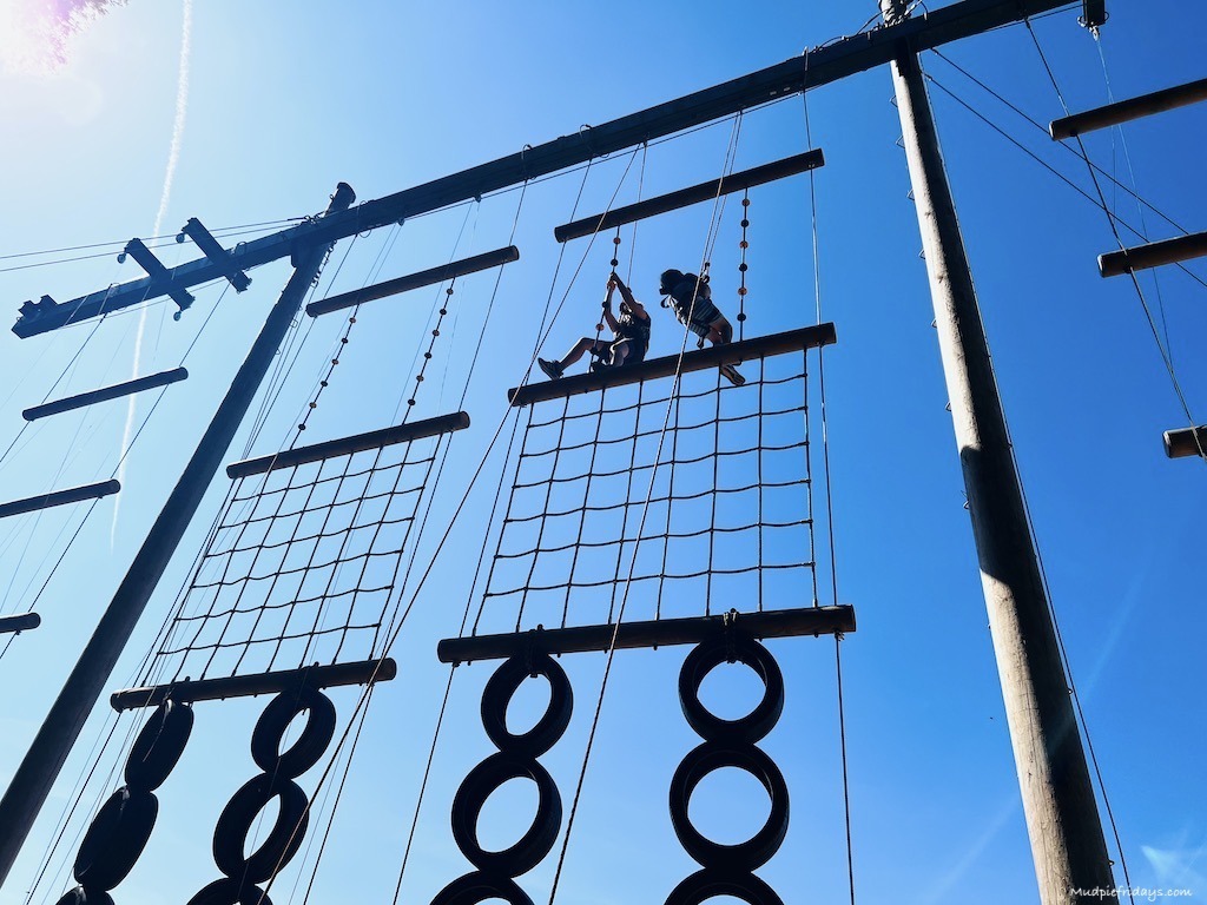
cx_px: 604
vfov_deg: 53.1
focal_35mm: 26
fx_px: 907
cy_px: 452
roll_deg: -10.8
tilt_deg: +39.0
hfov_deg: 67.3
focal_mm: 5.7
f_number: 1.5
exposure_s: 1/6211
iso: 50
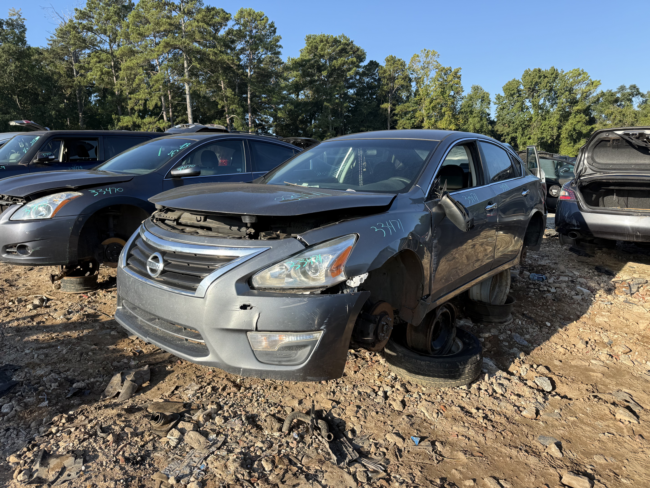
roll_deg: +3.9
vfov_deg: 56.8
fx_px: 451
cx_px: 325
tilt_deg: -6.6
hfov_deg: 71.6
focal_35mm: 24
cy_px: 244
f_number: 1.78
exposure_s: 1/1653
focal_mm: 6.76
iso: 80
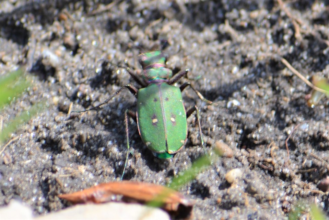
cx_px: 164
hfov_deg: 4.6
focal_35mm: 450
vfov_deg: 3.1
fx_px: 4113
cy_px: 110
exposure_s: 1/125
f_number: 8
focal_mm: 300
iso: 125
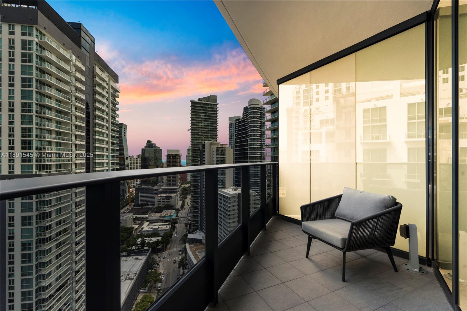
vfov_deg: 73.7
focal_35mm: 16
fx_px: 207
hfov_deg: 96.7
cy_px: 156
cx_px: 234
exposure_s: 1/100
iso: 800
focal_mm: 16
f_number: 9
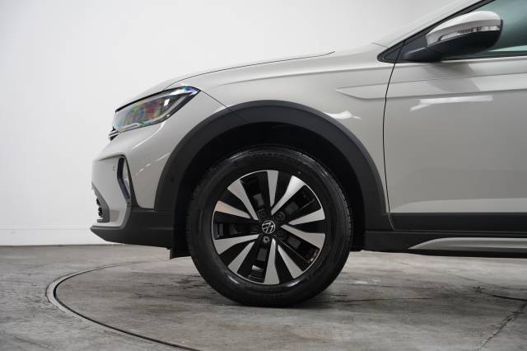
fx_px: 713
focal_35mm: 49
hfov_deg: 40.6
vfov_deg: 27.7
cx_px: 264
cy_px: 176
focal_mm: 48.7
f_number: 3.5
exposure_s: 1/160
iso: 1600
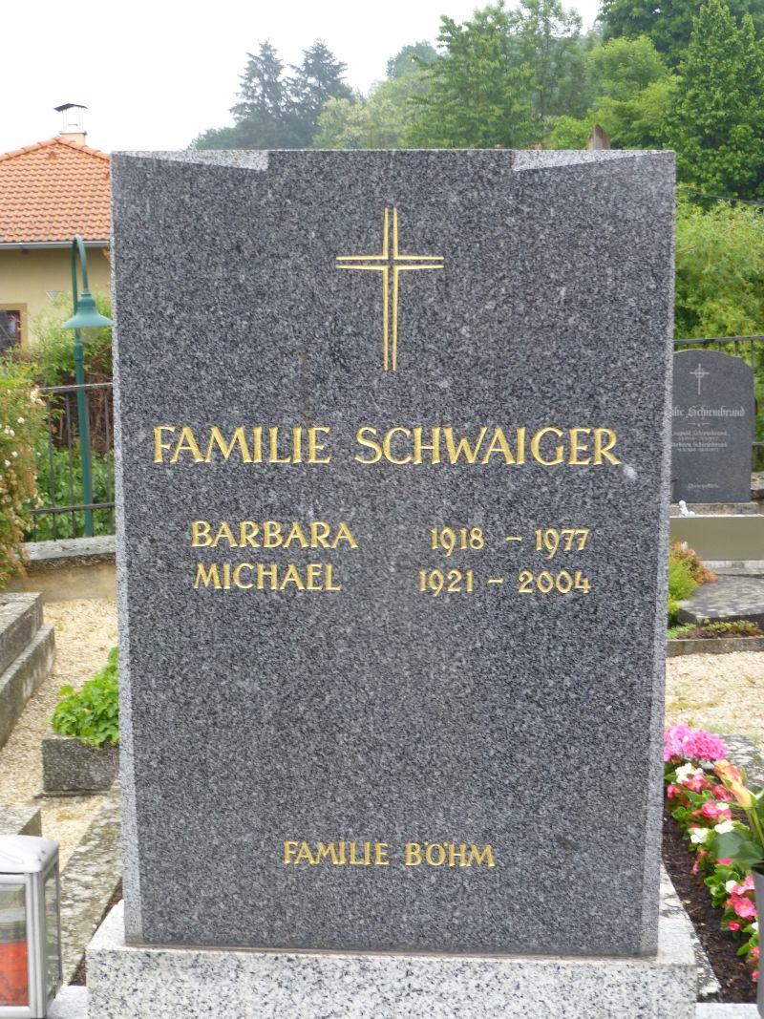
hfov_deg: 23.6
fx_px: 1825
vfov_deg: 31.2
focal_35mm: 62
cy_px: 510
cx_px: 382
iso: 125
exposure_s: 1/60
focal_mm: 11
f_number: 4.8
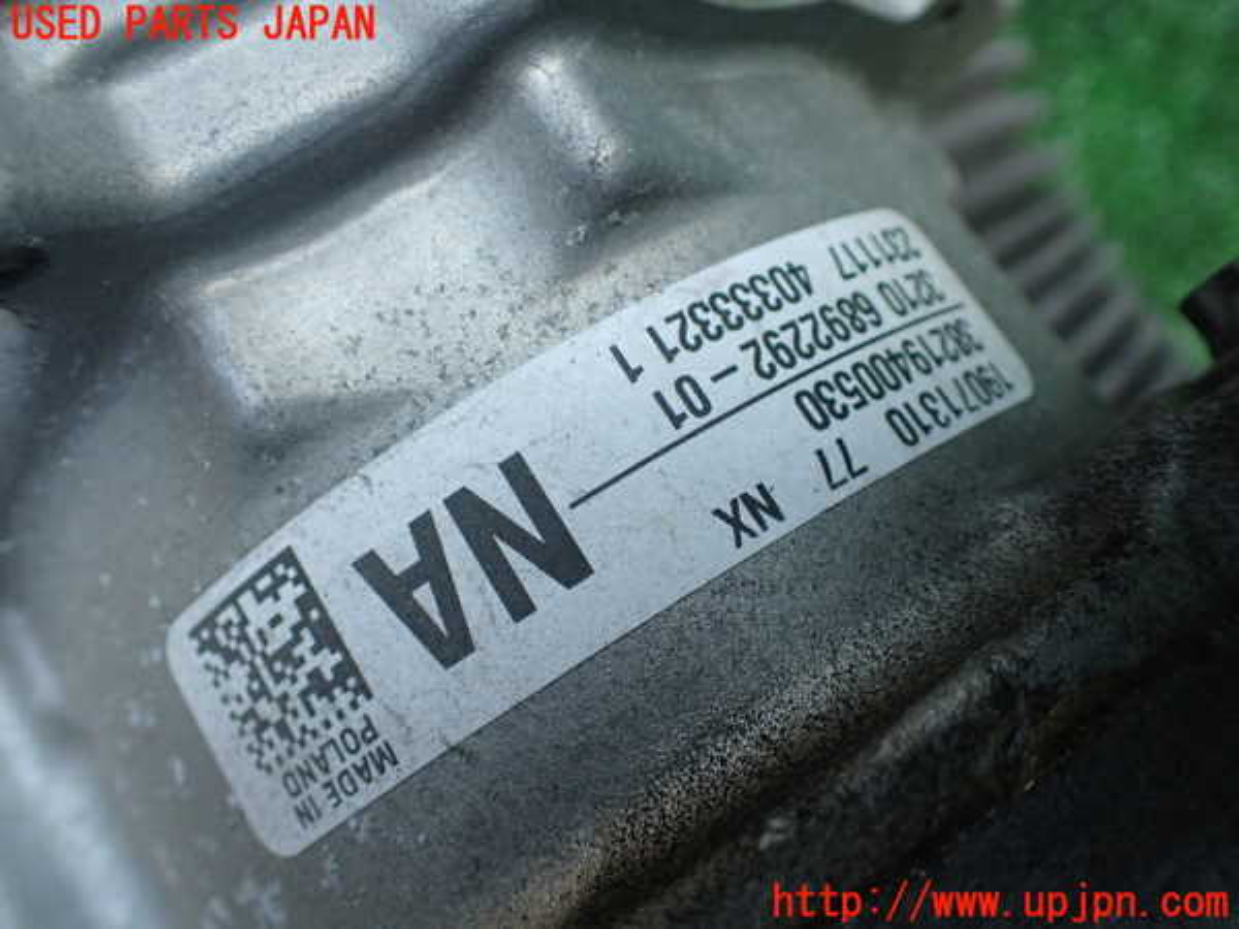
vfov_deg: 46.8
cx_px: 620
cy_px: 464
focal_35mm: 30
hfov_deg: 60.0
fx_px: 1074
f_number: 2.3
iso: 320
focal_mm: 5.4
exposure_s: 1/125
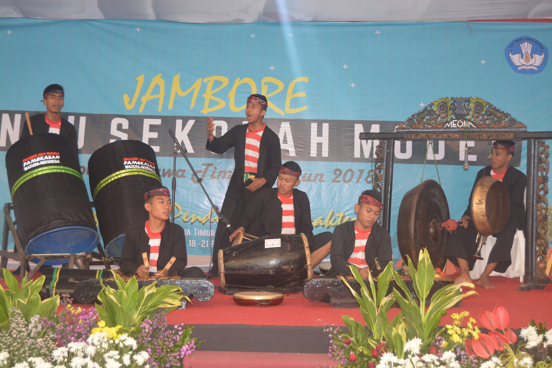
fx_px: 966
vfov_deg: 21.6
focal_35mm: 63
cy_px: 184
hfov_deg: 31.9
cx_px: 276
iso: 1000
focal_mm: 42
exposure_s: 1/60
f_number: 5
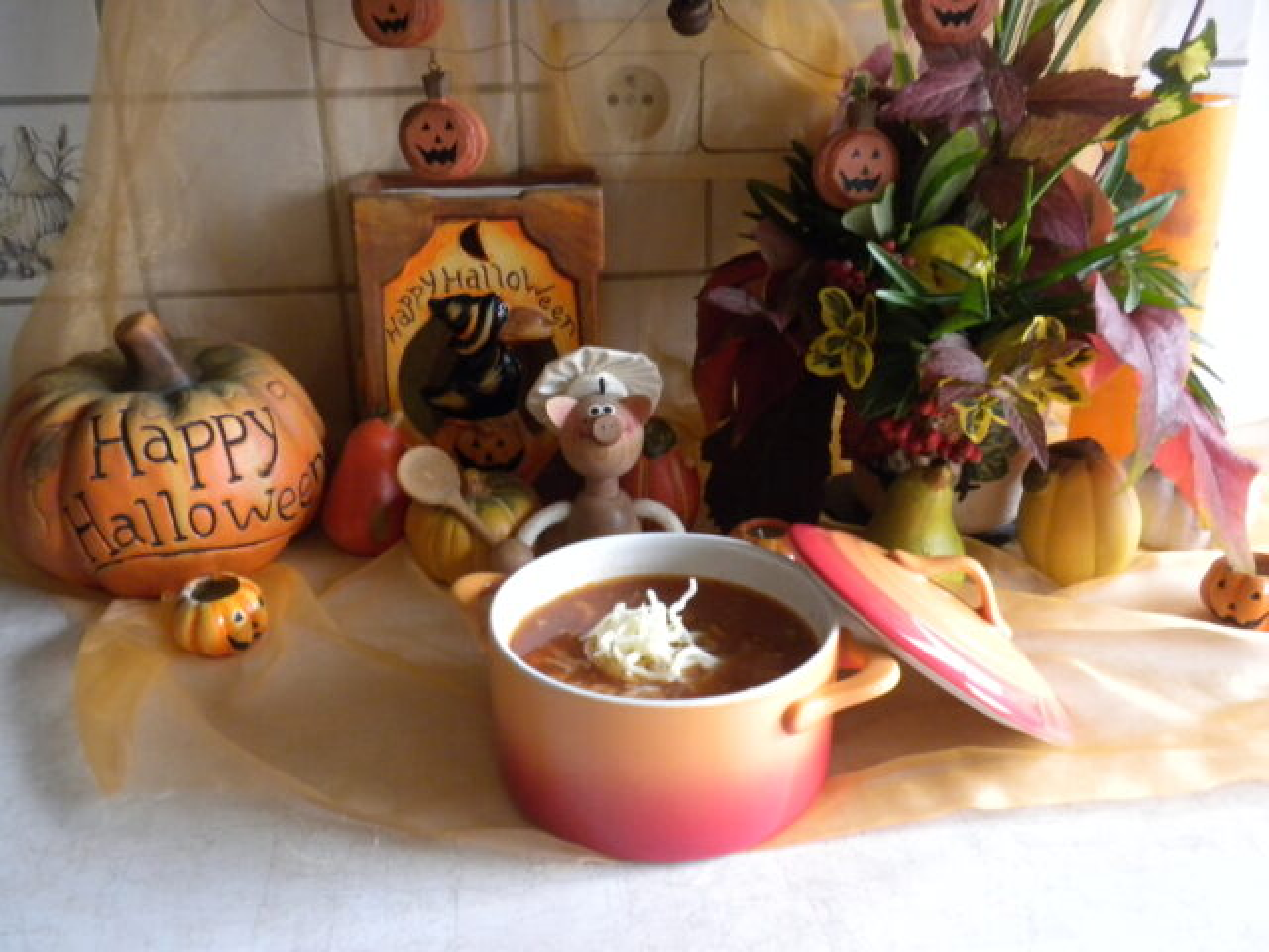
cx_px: 634
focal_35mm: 37
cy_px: 476
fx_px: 1356
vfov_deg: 38.7
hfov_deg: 50.1
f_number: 3.5
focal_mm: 6.6
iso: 400
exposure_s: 1/47.3
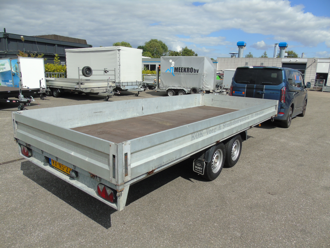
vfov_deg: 54.9
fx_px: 238
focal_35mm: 25
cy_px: 124
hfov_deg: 69.4
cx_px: 165
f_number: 3.8
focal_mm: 4.4
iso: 80
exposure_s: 1/1000
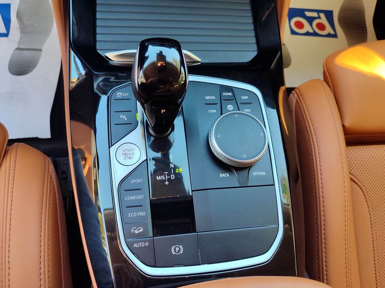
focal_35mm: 26
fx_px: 289
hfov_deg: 67.3
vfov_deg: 53.0
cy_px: 142
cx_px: 191
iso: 156
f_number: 1.89
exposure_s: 1/50
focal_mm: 5.95
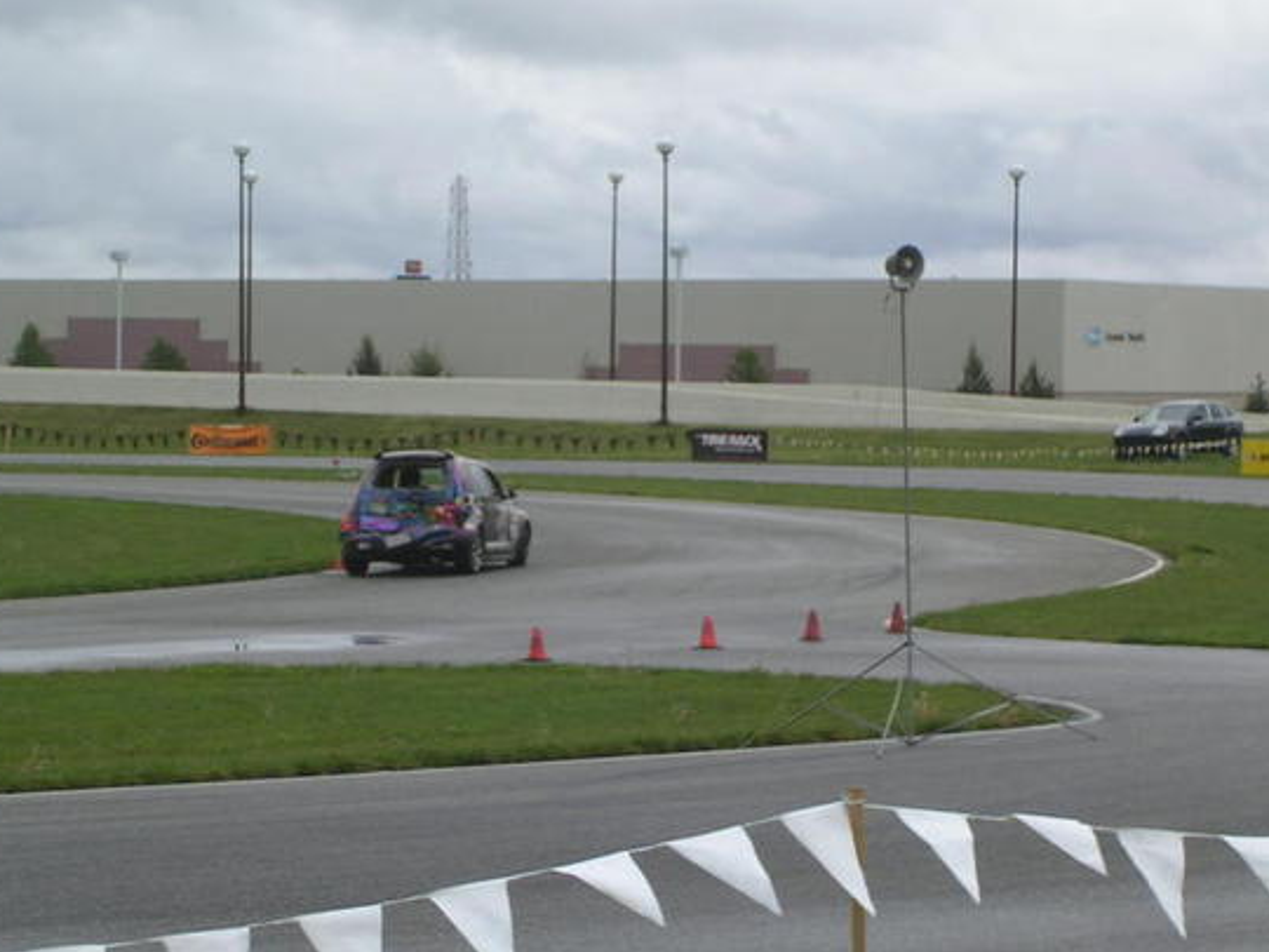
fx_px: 4692
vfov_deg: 11.6
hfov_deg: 15.4
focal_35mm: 128
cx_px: 604
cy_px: 484
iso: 50
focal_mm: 16.8
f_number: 4.9
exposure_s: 1/401
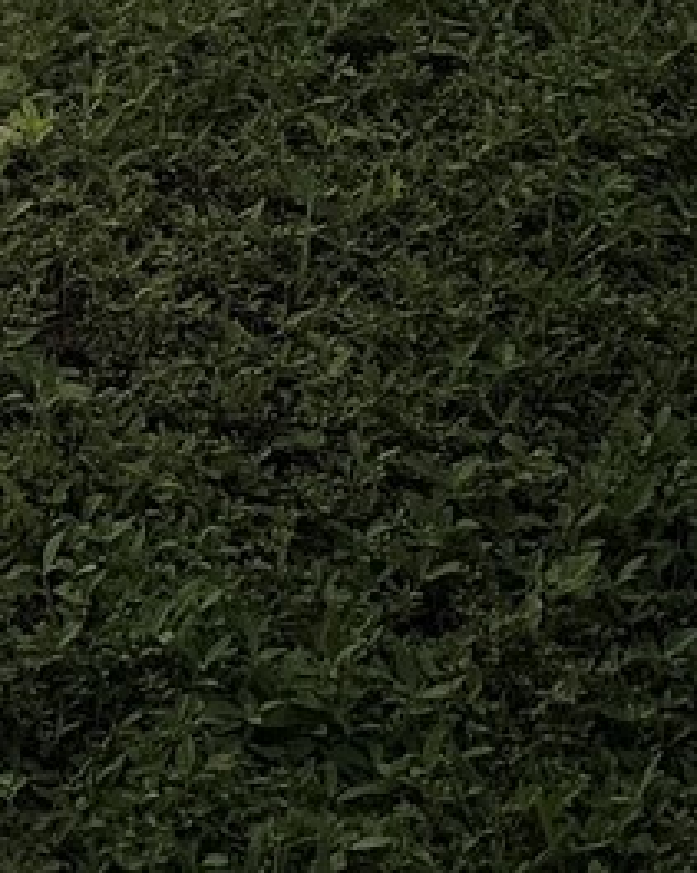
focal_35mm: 142
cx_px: 73
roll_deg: +0.5
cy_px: -754
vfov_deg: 12.3
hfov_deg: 10.8
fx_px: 3664
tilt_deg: -5.2
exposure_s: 1/14286
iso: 80
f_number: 1.78
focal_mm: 6.76
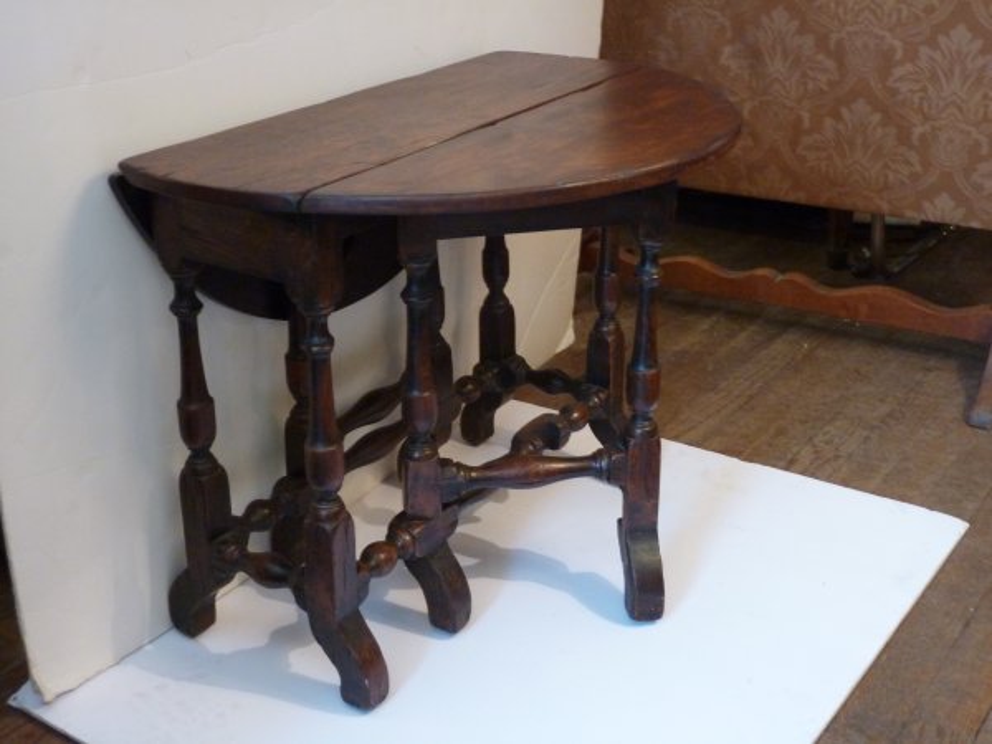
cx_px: 496
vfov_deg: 32.2
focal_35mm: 45
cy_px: 372
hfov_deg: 42.1
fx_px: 1290
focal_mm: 7.3
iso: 400
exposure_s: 1/15
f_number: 3.7
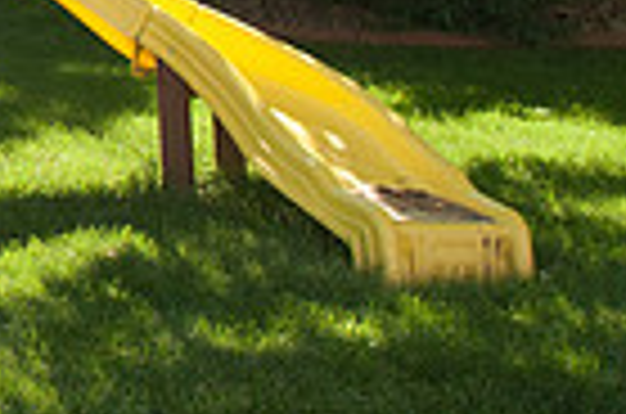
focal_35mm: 113
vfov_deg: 11.5
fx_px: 1960
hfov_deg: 15.6
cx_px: -486
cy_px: -236
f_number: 5
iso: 400
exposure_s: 1/2000
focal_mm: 18
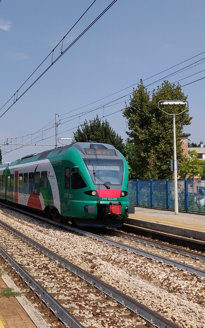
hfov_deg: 30.2
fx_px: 358
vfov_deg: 49.3
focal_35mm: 40
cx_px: 10
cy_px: 159
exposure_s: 1/2045
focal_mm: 4.25
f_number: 1.7
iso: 100
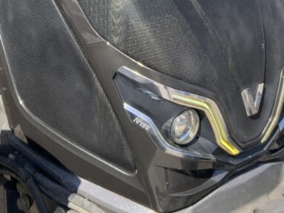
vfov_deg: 18.2
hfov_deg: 25.0
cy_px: -20
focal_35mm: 78
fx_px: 640
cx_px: 130
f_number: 1.8
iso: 16
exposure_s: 1/580
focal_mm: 3
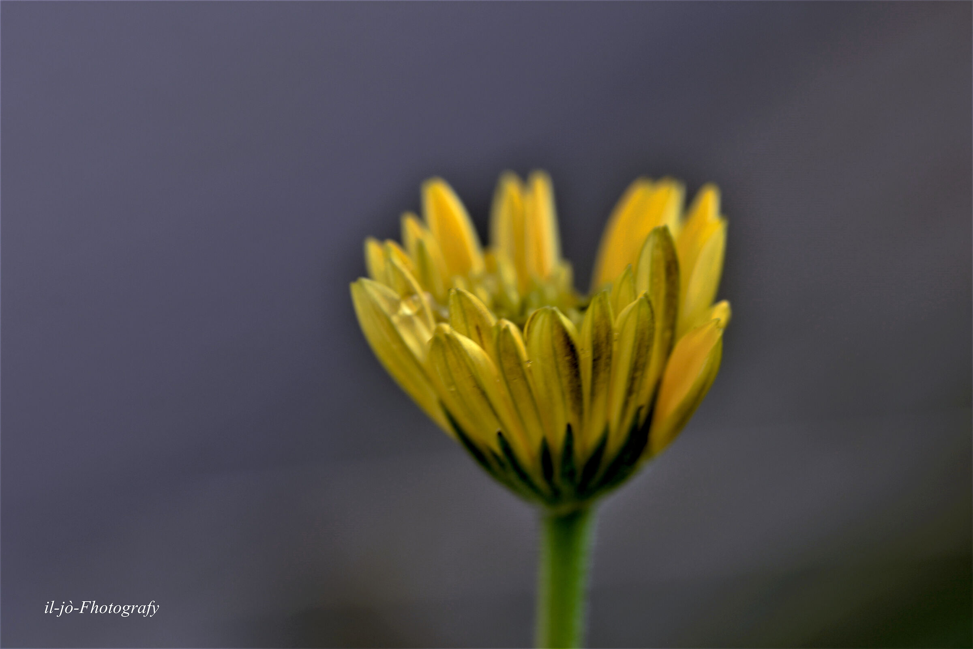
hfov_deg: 13.0
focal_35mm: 158
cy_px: 324
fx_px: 4257
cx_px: 486
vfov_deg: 8.7
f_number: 7.1
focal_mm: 105
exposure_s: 1/60
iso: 100
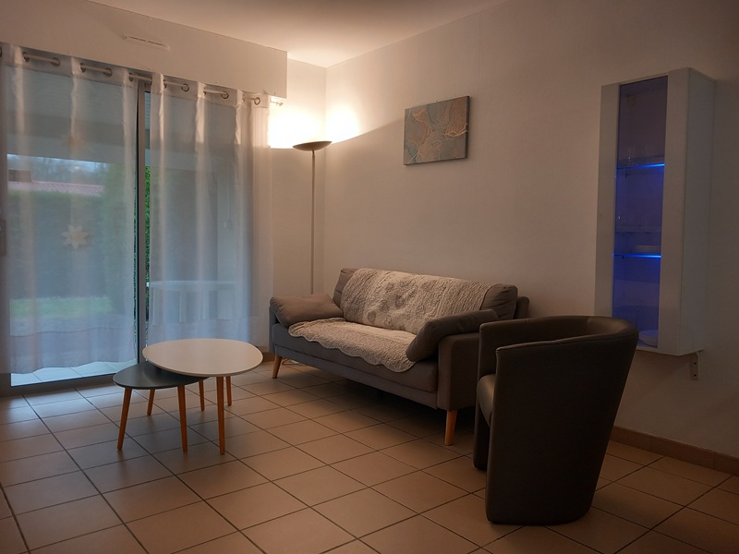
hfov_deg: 65.3
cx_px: 370
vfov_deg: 51.4
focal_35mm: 27
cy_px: 277
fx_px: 576
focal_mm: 4
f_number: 1.8
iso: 64
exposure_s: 1/50
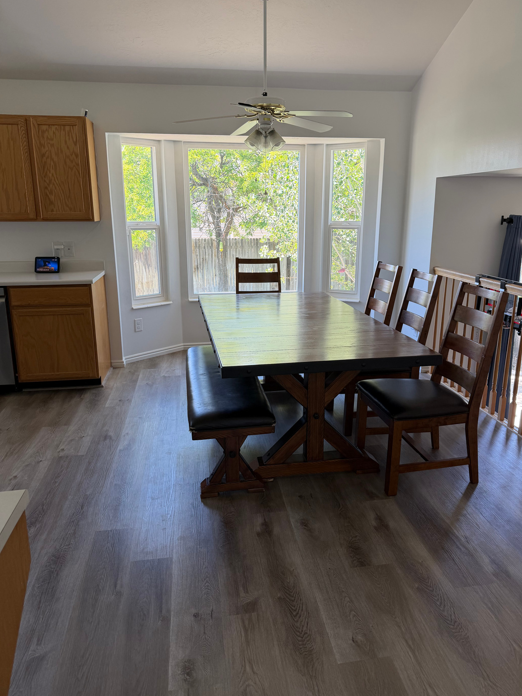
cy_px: 339
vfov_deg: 69.4
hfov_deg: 54.9
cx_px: 271
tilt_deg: -14.3
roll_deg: -0.4
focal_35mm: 25
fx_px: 503
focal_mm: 6.76
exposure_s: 1/121
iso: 100
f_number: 1.78
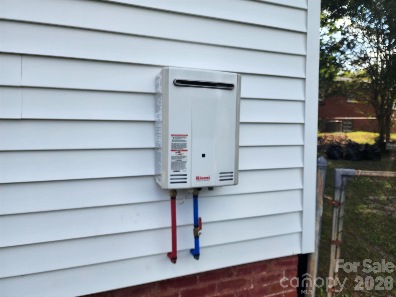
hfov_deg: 73.9
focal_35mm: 23
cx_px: 198
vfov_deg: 58.9
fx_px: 263
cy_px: 148
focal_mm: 6.4
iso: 12
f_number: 1.8
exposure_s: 1/428
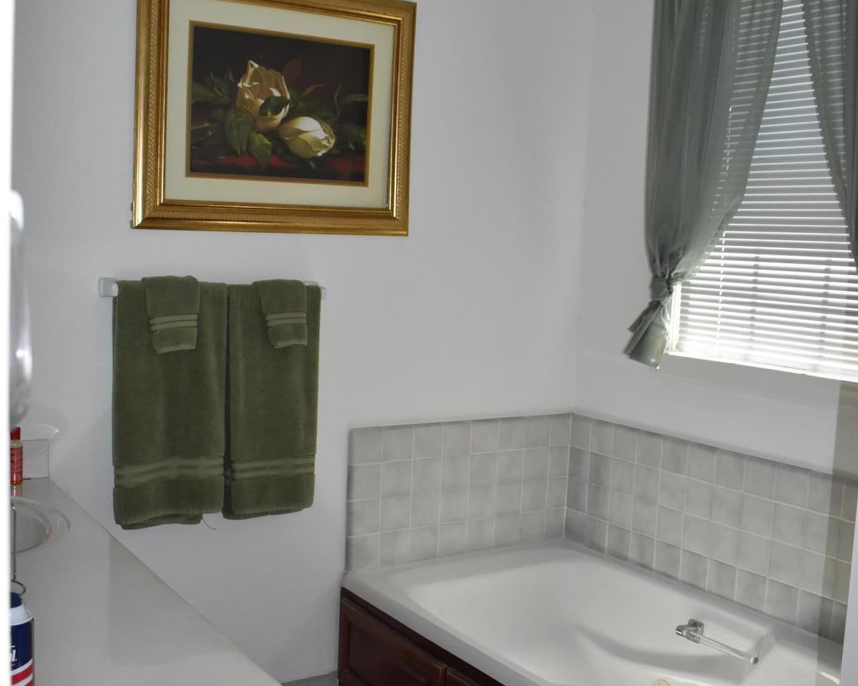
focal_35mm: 39
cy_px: 325
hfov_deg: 46.8
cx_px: 419
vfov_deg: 38.2
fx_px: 990
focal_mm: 18
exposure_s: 1/80
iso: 800
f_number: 4.5
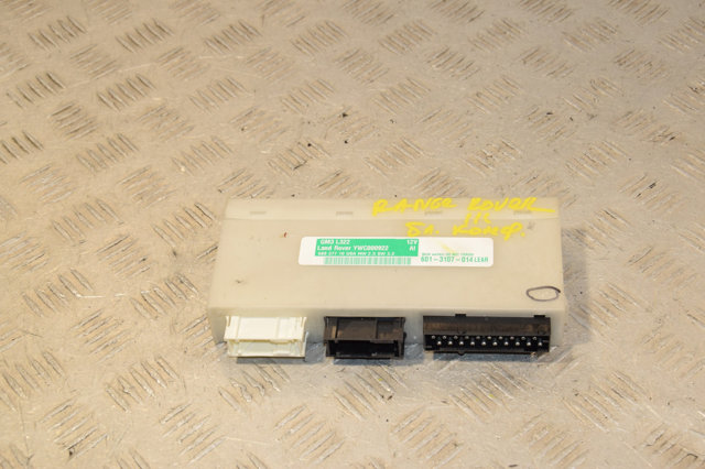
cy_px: 234
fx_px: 1321
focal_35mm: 68
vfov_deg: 20.1
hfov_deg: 29.9
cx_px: 352
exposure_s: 1/200
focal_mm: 45
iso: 800
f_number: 9
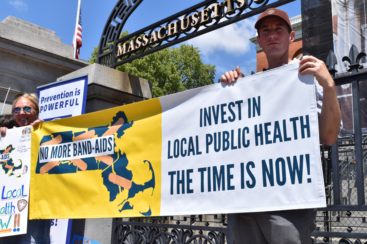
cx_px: 184
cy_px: 122
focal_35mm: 40
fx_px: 413
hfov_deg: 47.9
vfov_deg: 33.0
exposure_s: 1/500
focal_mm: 27
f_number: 11
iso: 200
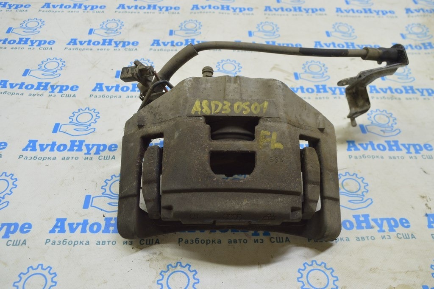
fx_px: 398
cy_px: 144
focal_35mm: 33
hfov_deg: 57.3
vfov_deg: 39.9
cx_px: 217
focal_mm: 22
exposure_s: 1/20
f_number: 5.6
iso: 400
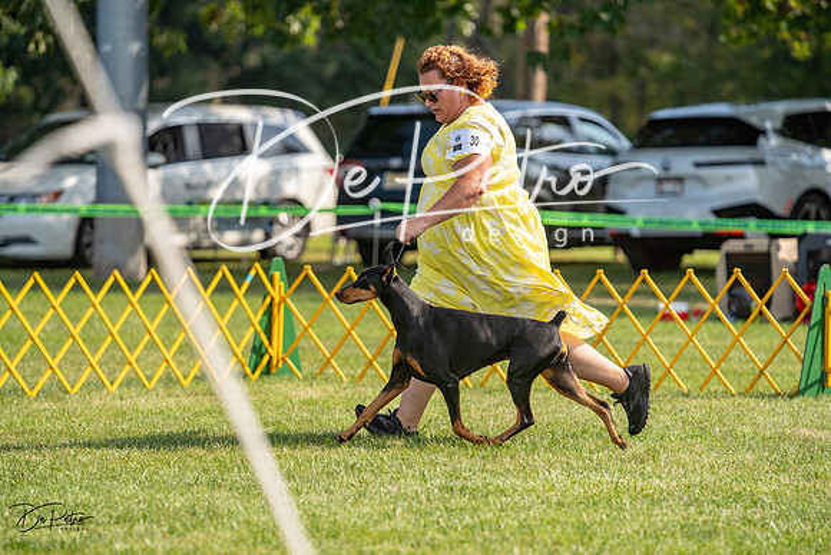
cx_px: 416
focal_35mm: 200
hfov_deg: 10.3
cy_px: 278
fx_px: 4618
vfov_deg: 6.9
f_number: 3.5
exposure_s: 1/1600
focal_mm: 200
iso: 200
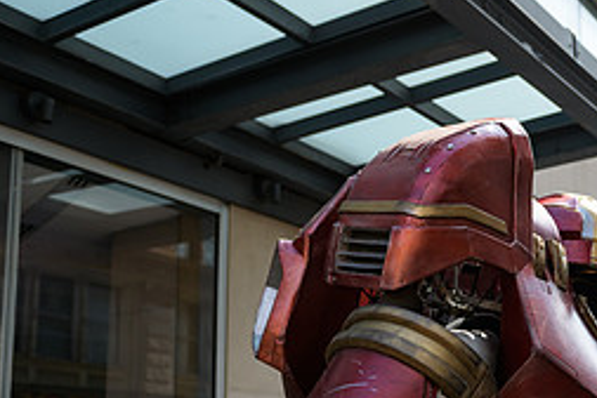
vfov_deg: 24.1
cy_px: 347
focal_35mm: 55
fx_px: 913
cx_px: 547
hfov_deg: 34.1
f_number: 3.2
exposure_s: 1/1250
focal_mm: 24
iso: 200
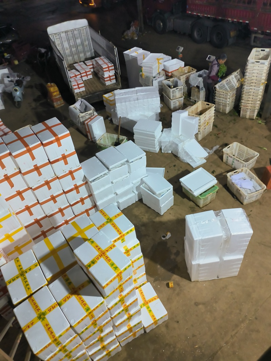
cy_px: 180
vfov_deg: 65.3
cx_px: 136
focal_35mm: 27
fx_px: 282
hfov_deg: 51.3
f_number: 1.9
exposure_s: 1/50
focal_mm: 5.52
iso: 1181
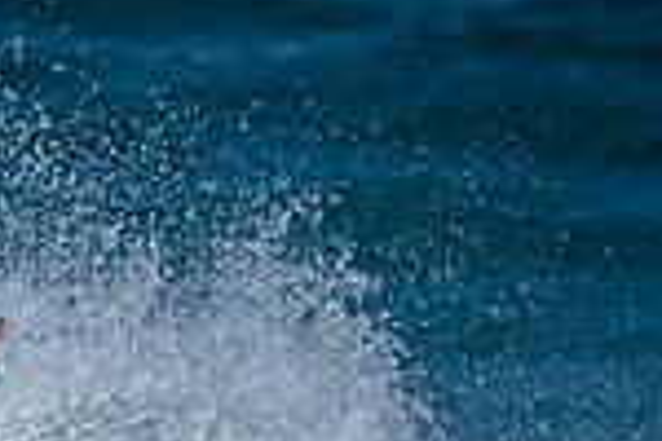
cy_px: 747
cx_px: -163
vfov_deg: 0.4
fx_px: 56817
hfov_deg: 0.7
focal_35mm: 3090
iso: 220
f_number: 6.3
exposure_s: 1/2500
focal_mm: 800
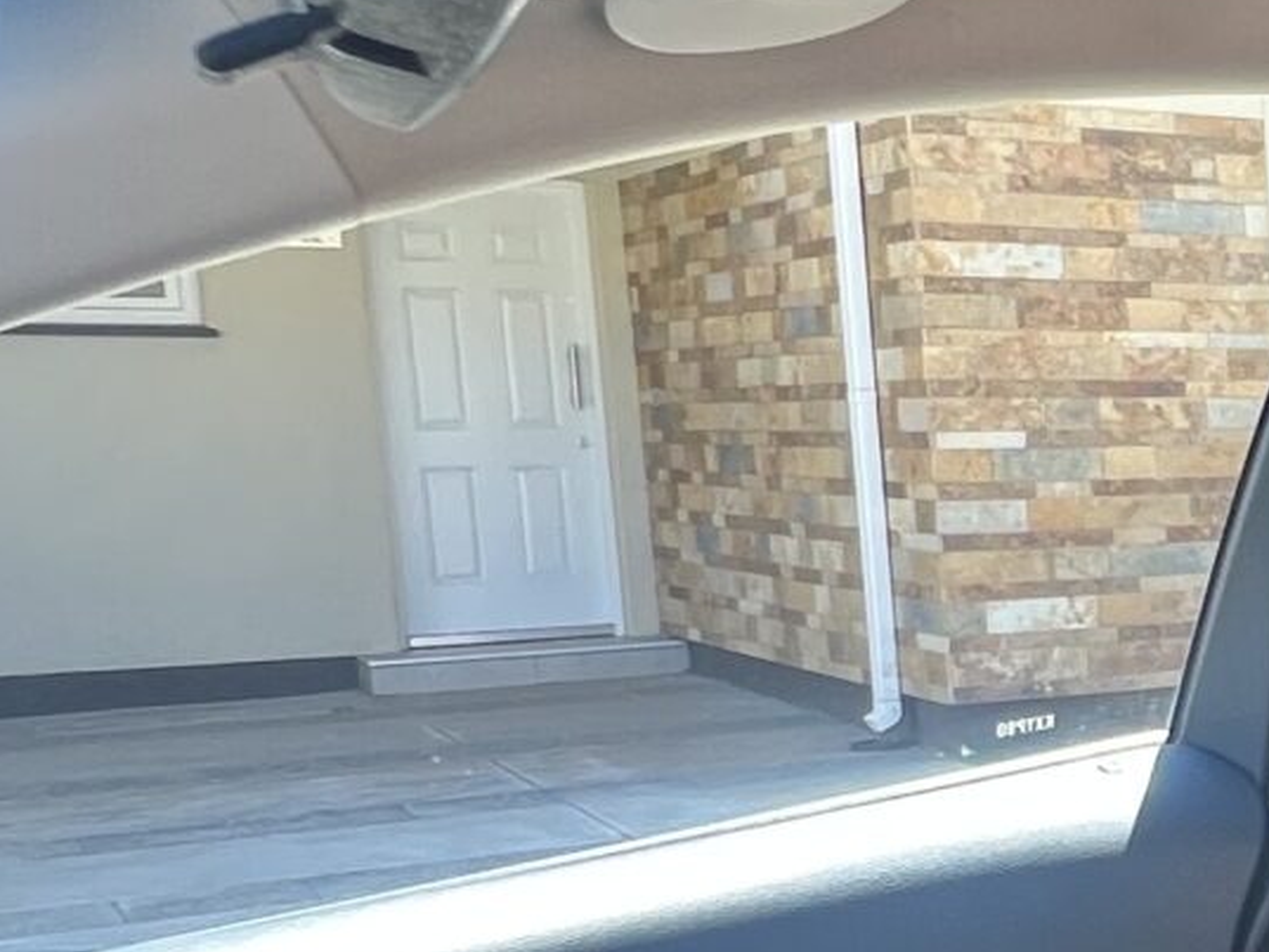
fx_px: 2273
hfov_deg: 22.7
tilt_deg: -8.6
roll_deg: +0.3
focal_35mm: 62
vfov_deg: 23.4
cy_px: 725
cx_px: 2096
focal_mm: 1.57
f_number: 1.8
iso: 64
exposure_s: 1/99
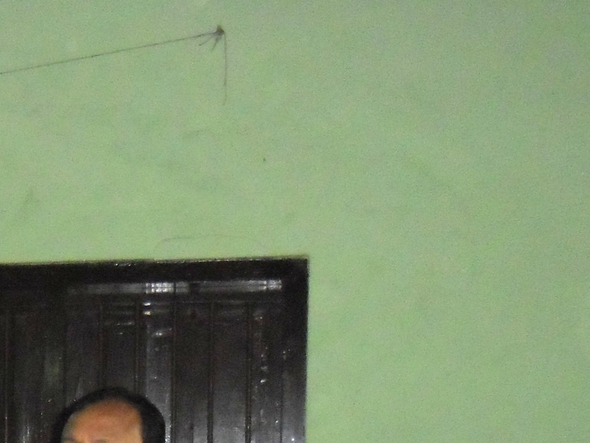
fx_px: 1585
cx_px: -90
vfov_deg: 14.7
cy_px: 672
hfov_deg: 20.0
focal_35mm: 93
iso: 400
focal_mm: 4.9
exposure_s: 1/45
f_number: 3.5
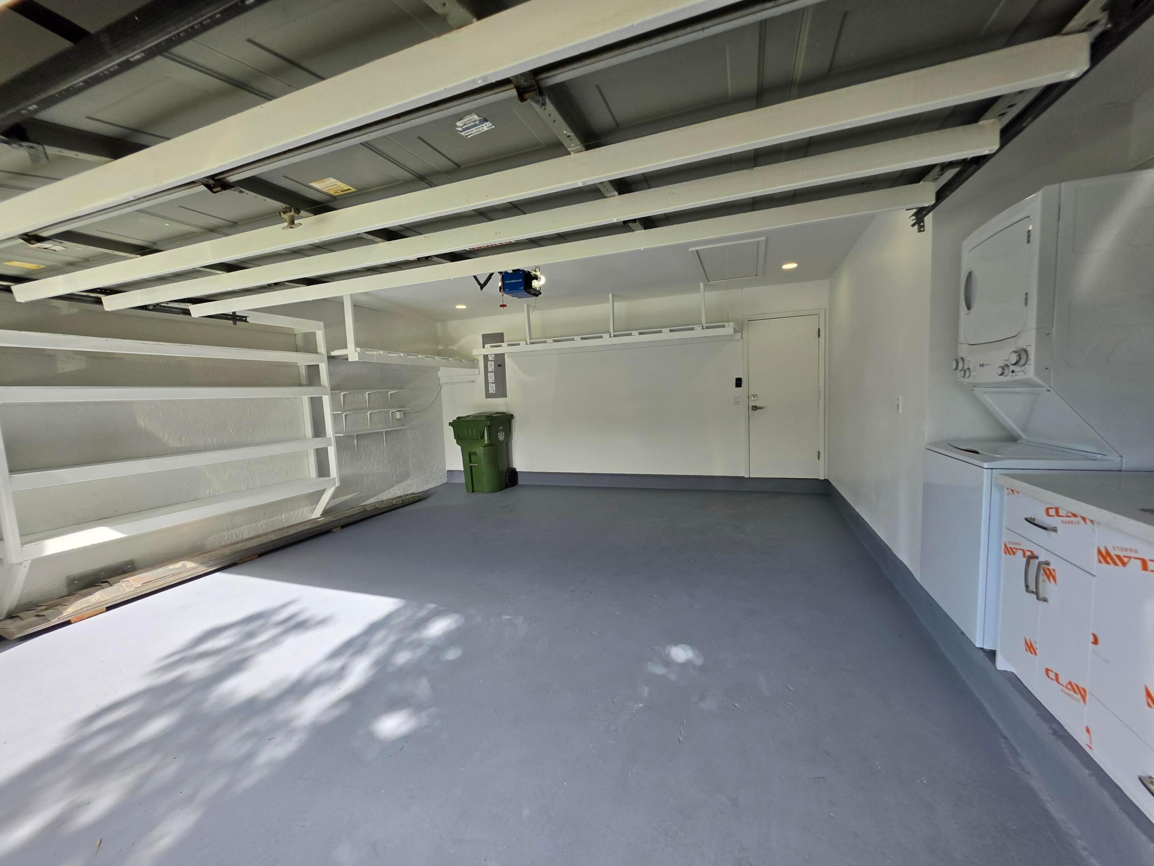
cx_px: 577
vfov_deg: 89.9
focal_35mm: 13
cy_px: 433
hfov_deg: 106.2
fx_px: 433
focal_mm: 2.2
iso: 32
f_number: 1.9
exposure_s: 1/451
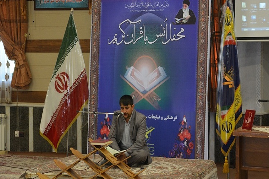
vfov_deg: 16.6
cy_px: 90
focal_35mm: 82
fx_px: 616
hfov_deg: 24.6
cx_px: 134
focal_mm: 55
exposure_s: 1/25
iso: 1600
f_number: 5.6
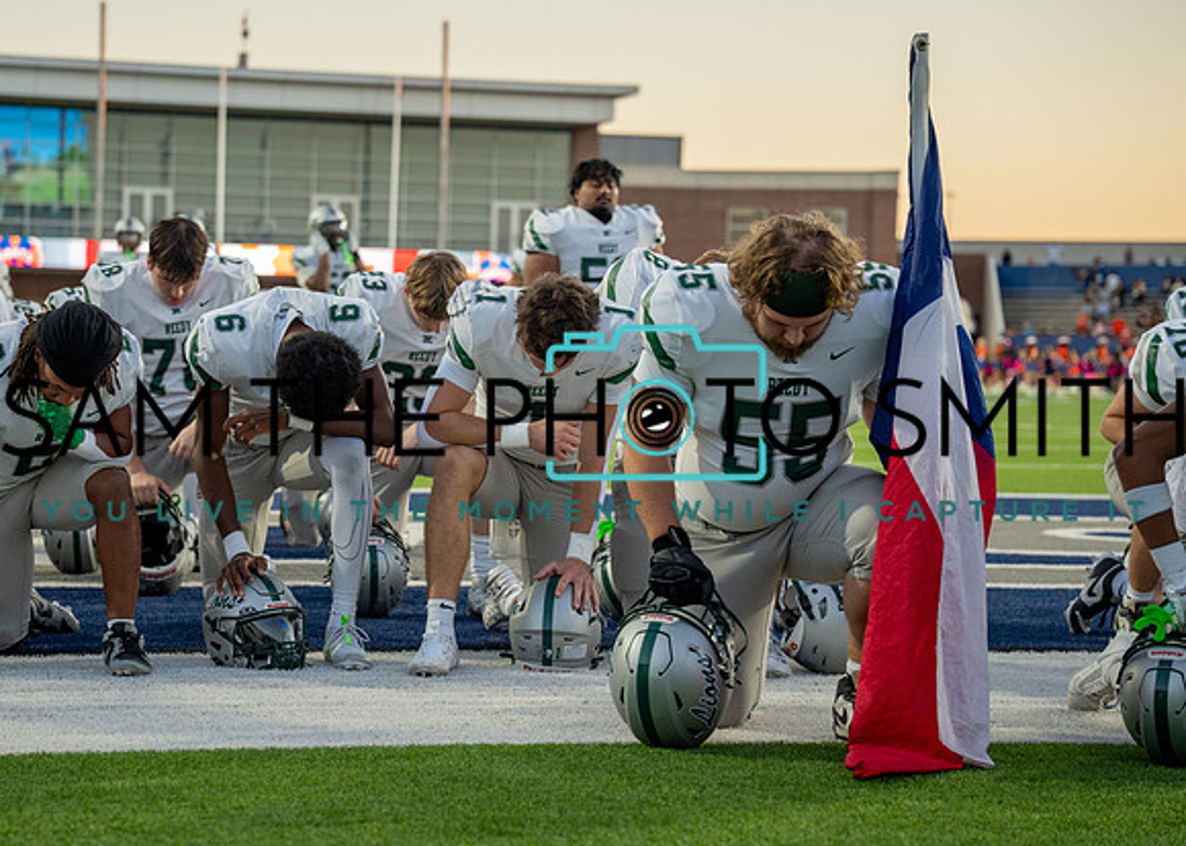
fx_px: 2994
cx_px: 418
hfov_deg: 22.3
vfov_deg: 16.1
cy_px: 394
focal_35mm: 89
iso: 800
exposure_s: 1/1000
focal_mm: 70
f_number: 2.8
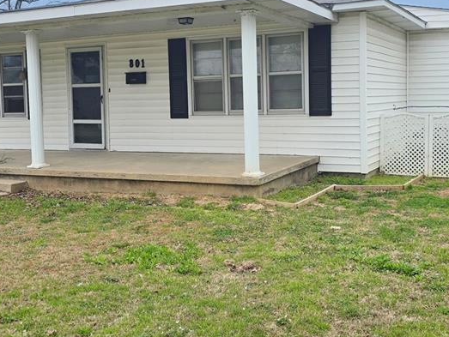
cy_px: 138
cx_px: 249
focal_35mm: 45
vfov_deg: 32.1
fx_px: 584
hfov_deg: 42.0
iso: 12
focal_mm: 6.3
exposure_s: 1/196
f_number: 1.7
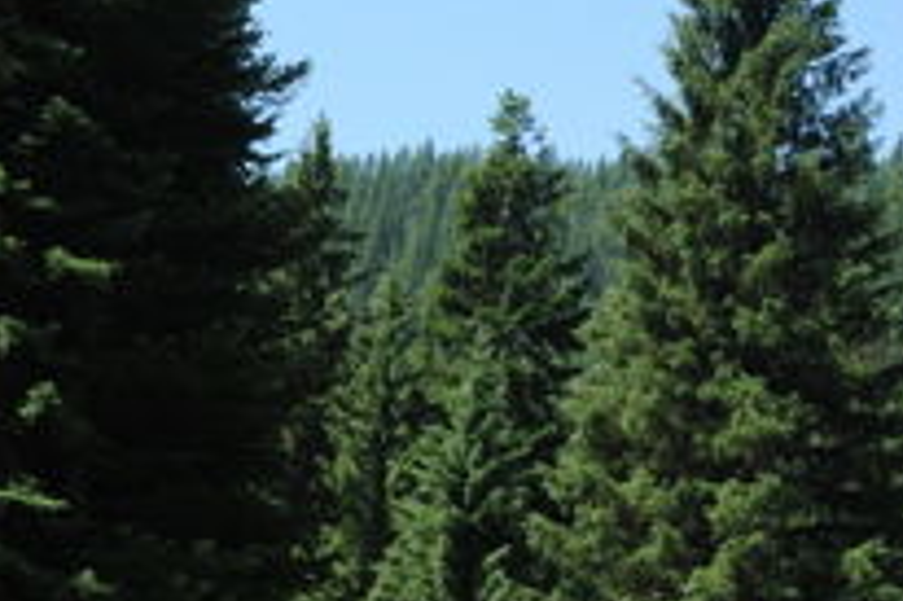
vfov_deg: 9.6
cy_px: 1075
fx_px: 3409
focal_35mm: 136
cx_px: 693
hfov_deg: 15.0
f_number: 11
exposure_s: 1/320
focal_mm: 35
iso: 400
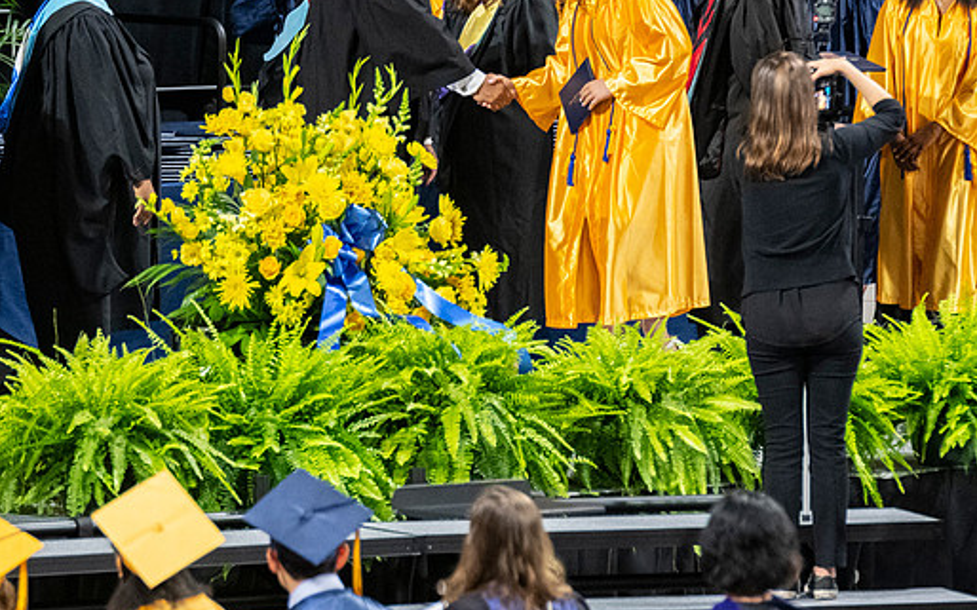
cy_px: 138
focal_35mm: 452
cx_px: 323
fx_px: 12033
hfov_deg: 4.6
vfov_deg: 2.9
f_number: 4
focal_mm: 190
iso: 2000
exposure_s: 1/200
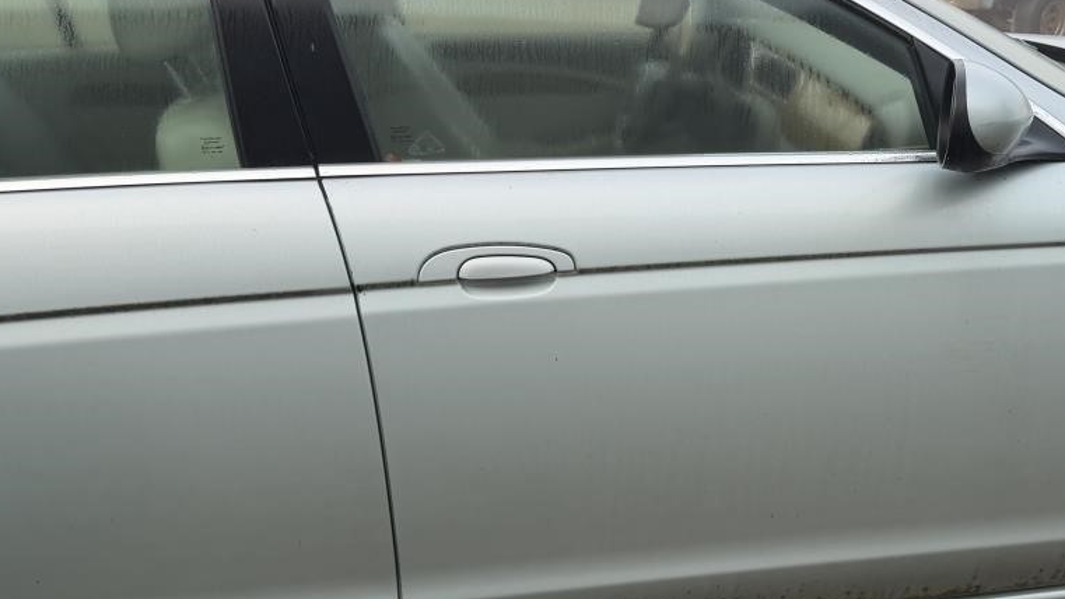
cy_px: 294
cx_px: 659
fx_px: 1242
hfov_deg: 46.0
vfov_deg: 27.1
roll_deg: -4.1
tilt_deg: -19.2
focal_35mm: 44
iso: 80
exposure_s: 1/677
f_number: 1.78
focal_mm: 6.76
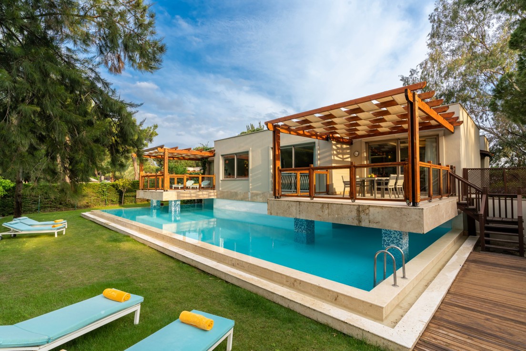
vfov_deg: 70.4
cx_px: 263
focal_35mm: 17
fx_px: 248
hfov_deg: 93.3
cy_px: 176
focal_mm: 17
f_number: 11
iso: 400
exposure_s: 1/80
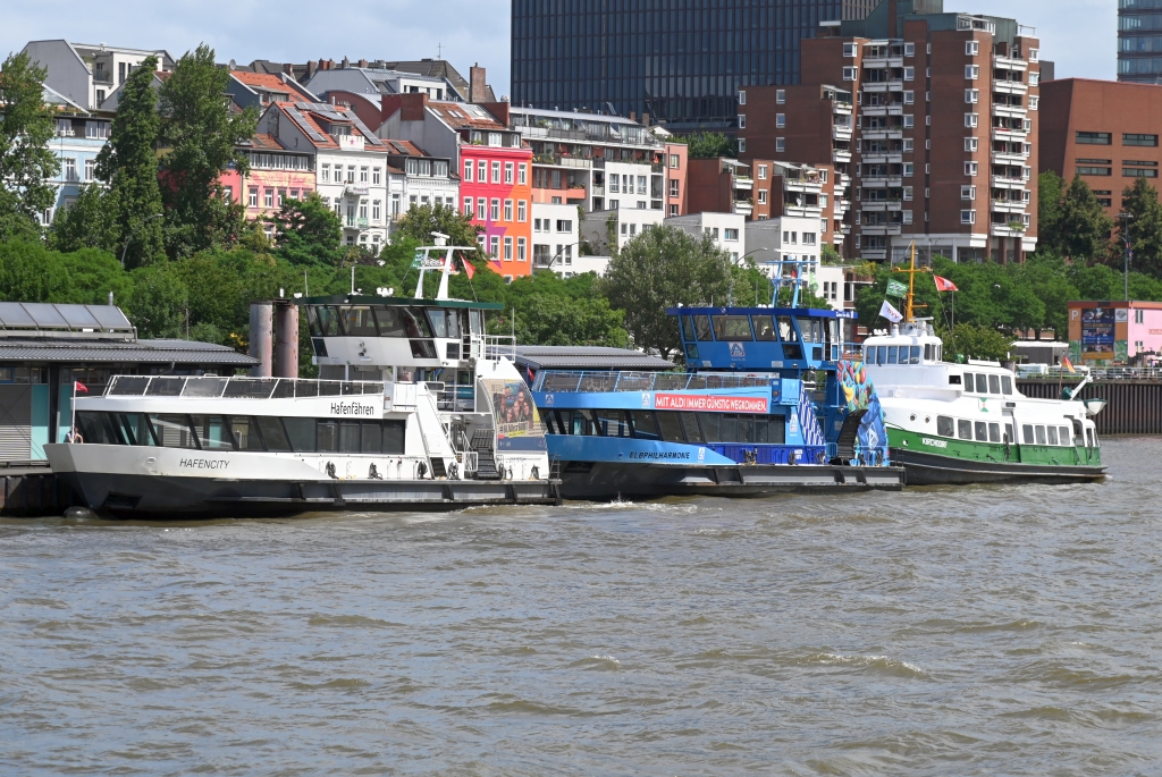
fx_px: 3877
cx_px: 581
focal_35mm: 120
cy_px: 388
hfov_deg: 17.0
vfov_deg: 11.4
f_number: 5.6
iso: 100
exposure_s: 1/500
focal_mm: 120
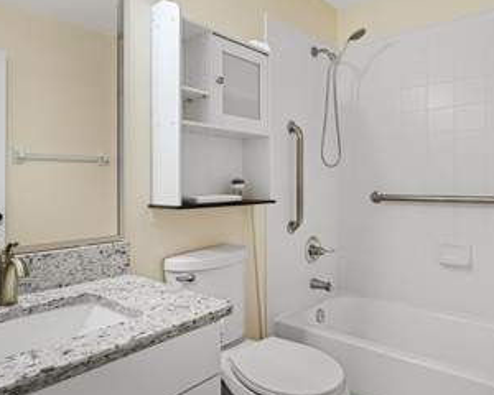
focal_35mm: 24
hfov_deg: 70.3
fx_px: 351
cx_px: 242
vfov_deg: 58.8
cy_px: 205
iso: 400
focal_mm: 16
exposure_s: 1/500
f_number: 8
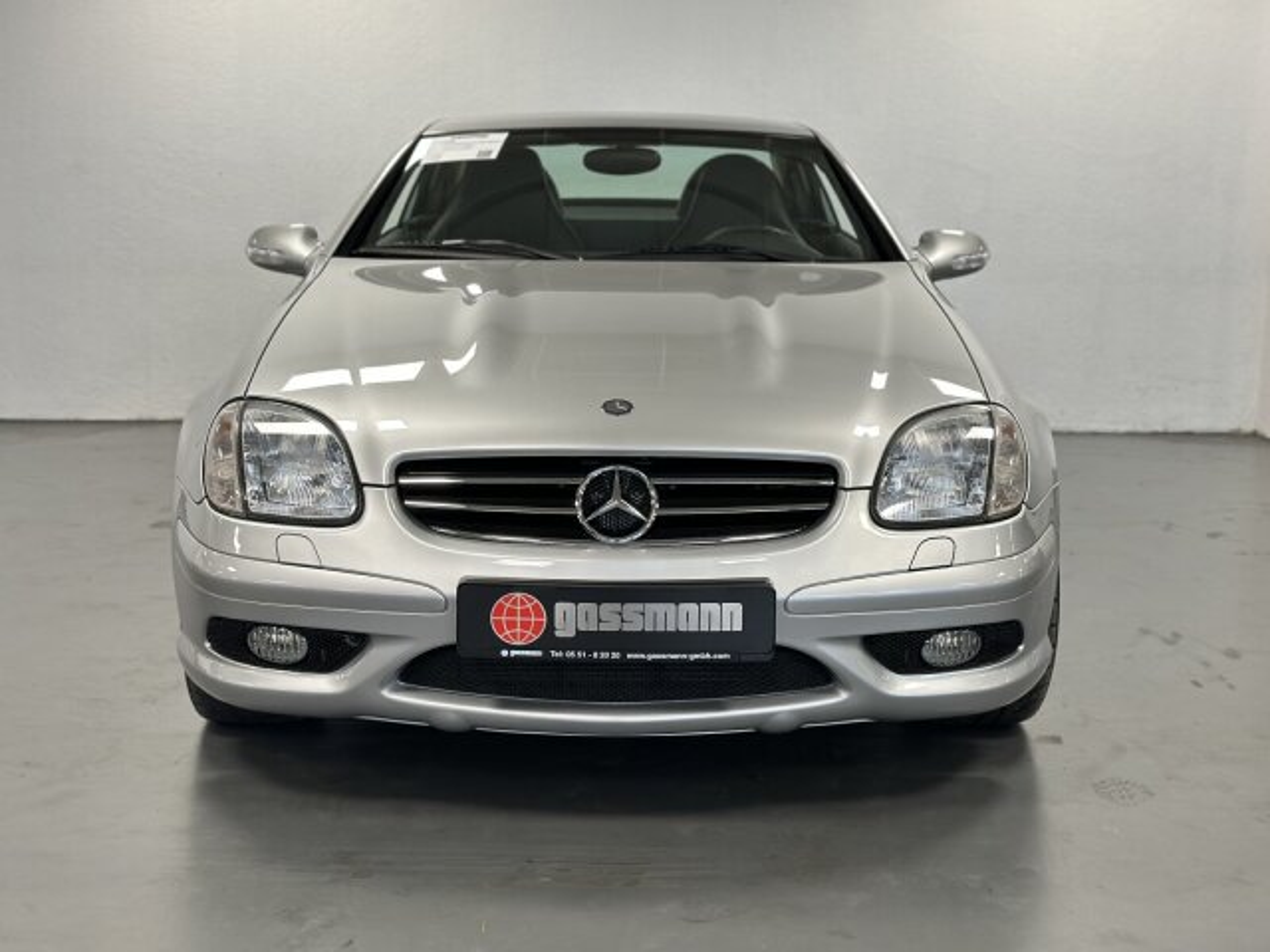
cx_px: 635
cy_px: 476
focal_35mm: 48
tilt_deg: -10.4
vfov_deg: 30.3
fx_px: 1761
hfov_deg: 39.7
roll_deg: -0.9
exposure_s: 1/50
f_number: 1.78
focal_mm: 6.86
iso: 160
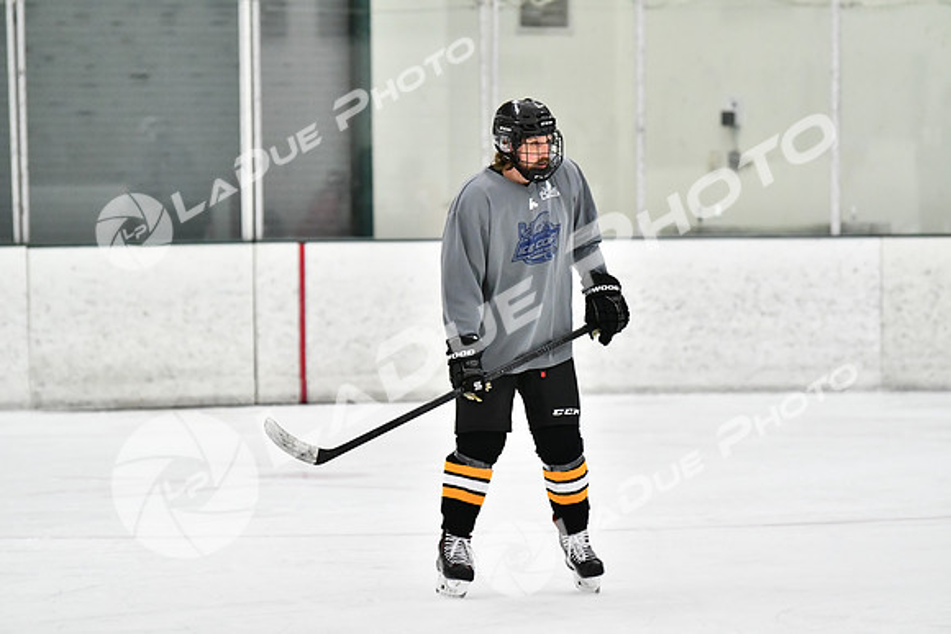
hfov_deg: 9.1
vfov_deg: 6.1
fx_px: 5945
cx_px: 476
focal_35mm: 225
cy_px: 317
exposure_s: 1/1250
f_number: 2.8
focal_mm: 150
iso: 5000
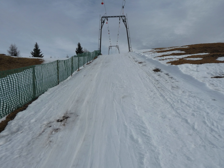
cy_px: 84
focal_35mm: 32
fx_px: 207
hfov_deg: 56.8
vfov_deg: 44.1
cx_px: 112
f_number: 8
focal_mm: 5.3
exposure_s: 1/500
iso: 100
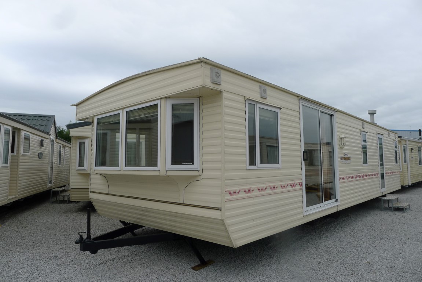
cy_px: 141
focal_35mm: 24
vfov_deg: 53.2
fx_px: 281
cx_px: 211
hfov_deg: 73.7
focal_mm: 5.1
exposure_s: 1/640
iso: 80
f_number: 4
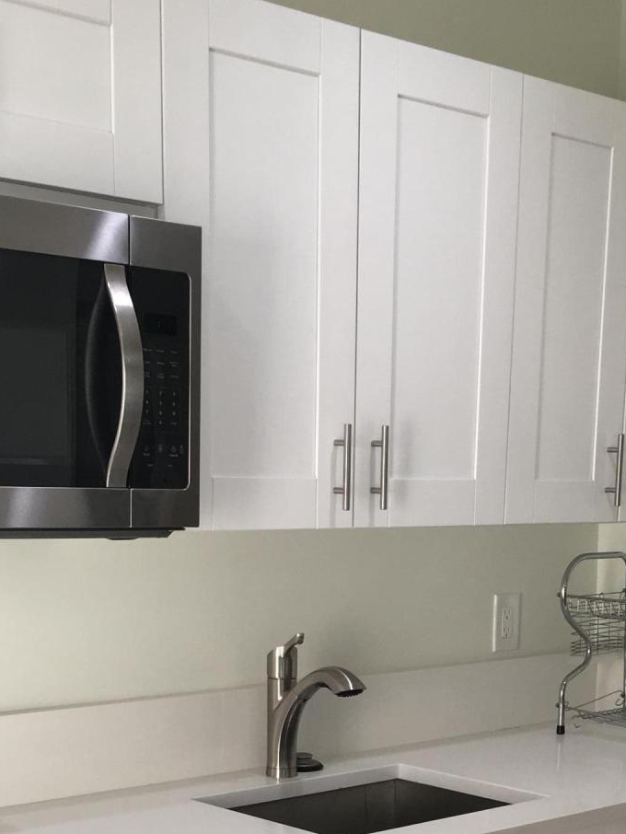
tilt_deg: -12.8
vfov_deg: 28.5
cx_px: 406
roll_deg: -1.3
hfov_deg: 22.9
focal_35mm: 64
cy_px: 826
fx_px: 1542
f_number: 2.2
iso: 32
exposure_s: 1/60
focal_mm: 4.15
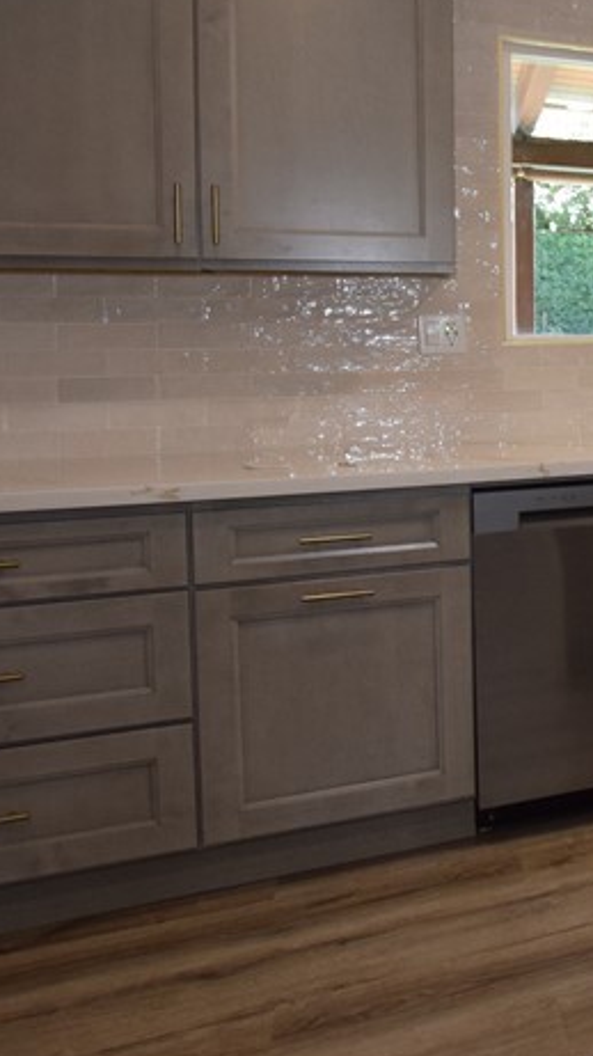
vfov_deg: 53.0
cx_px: 1060
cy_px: 357
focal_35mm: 37
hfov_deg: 21.4
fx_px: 1035
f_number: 5.6
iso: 640
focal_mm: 10
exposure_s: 1/125
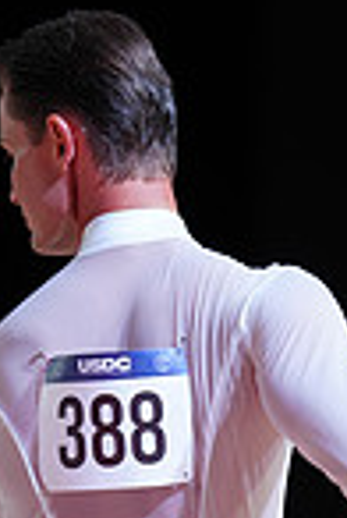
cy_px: 752
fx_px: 9526
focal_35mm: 662
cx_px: -108
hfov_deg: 2.1
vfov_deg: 3.1
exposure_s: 1/400
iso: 500
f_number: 2.8
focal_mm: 167
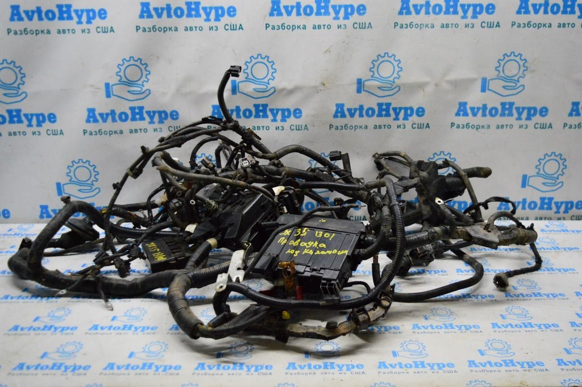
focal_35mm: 34
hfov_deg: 55.1
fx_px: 557
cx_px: 291
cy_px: 194
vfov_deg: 38.3
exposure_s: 1/800
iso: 6400
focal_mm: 23
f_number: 3.8
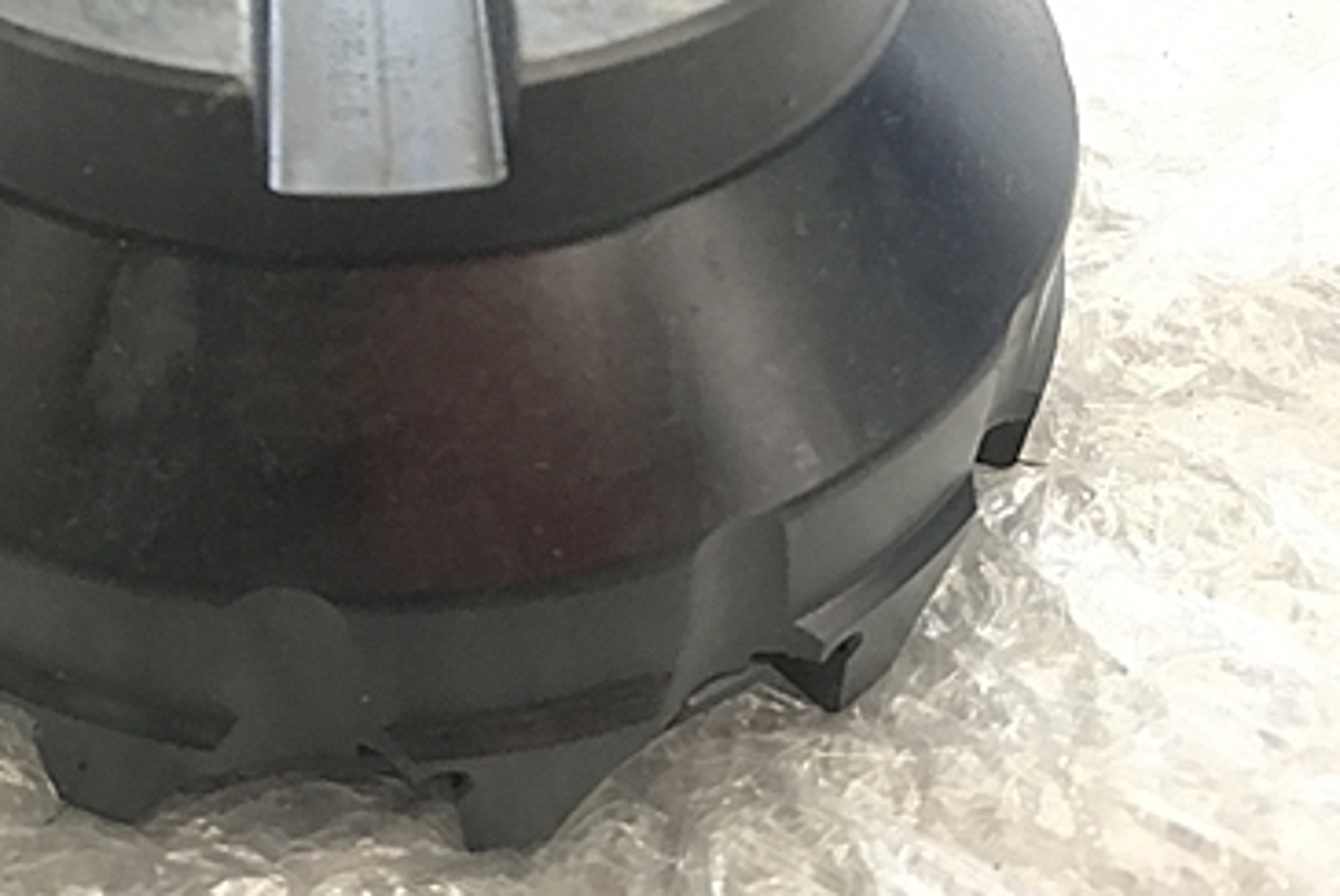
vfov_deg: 26.1
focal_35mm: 51
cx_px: 385
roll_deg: +1.3
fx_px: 1900
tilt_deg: -43.2
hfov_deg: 38.1
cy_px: 180
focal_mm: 3.99
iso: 40
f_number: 1.8
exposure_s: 1/30
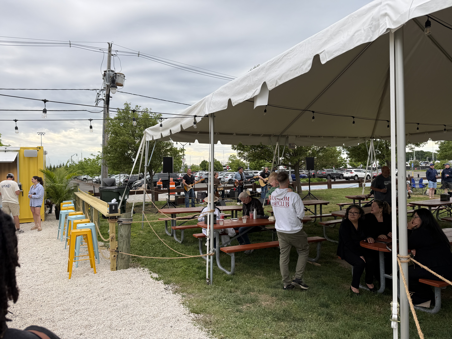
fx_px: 313
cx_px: 226
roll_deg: +1.7
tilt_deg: +0.2
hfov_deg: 71.6
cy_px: 170
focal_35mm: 24
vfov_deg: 56.8
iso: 80
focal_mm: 6.76
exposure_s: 1/507
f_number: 1.78
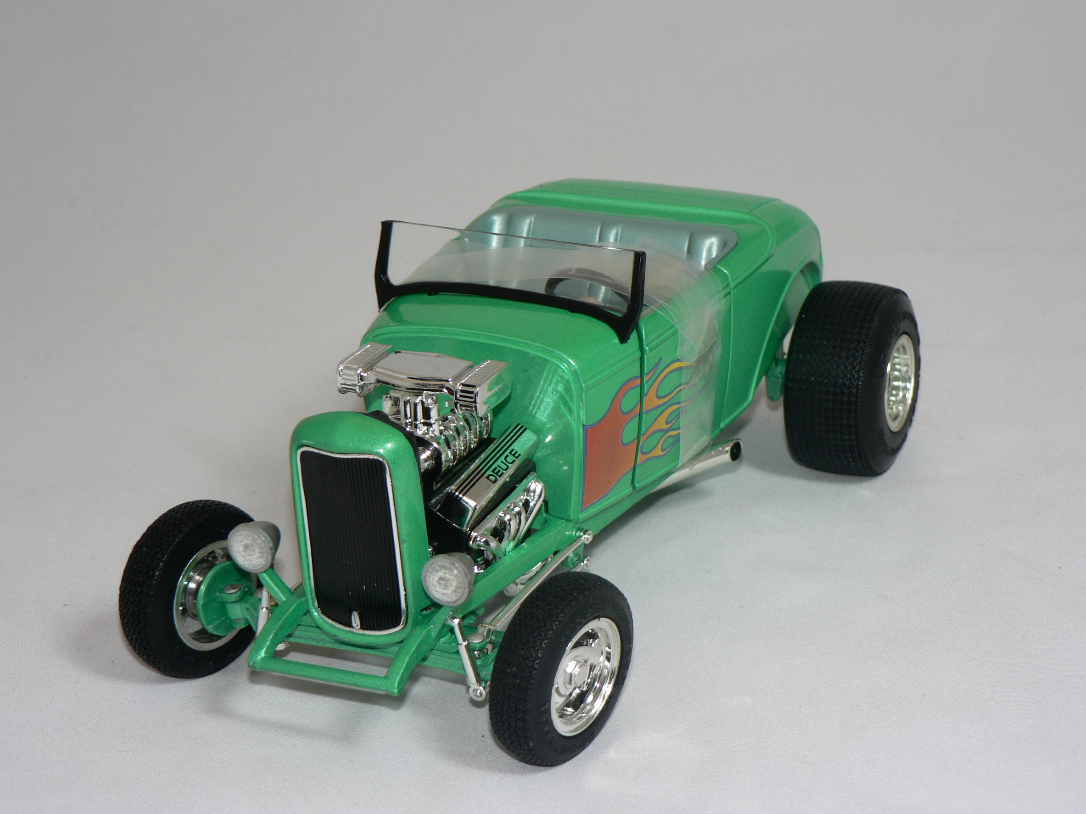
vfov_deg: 20.4
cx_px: 543
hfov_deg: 27.0
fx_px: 2259
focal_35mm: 72
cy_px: 407
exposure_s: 1/60
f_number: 3.2
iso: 80
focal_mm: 12
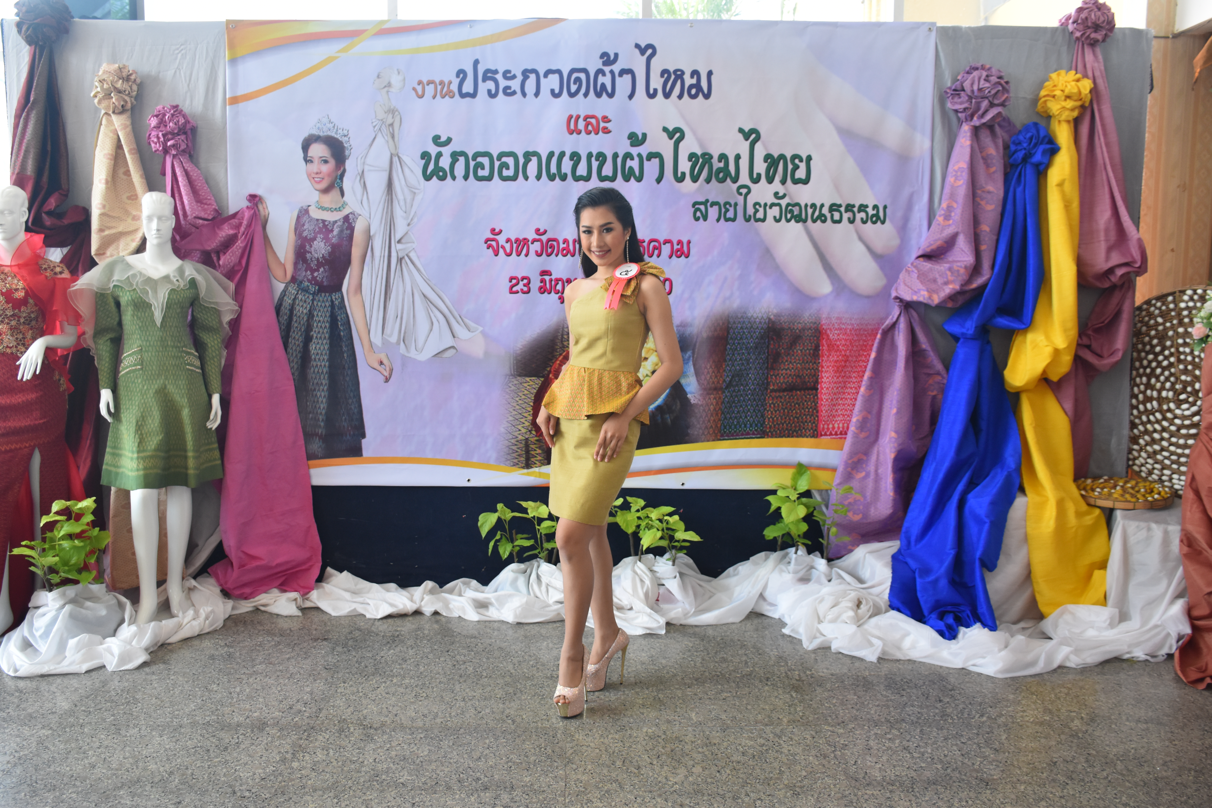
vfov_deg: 43.6
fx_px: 1010
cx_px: 606
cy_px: 404
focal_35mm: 30
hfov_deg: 61.9
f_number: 3.8
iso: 800
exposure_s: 1/60
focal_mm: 20
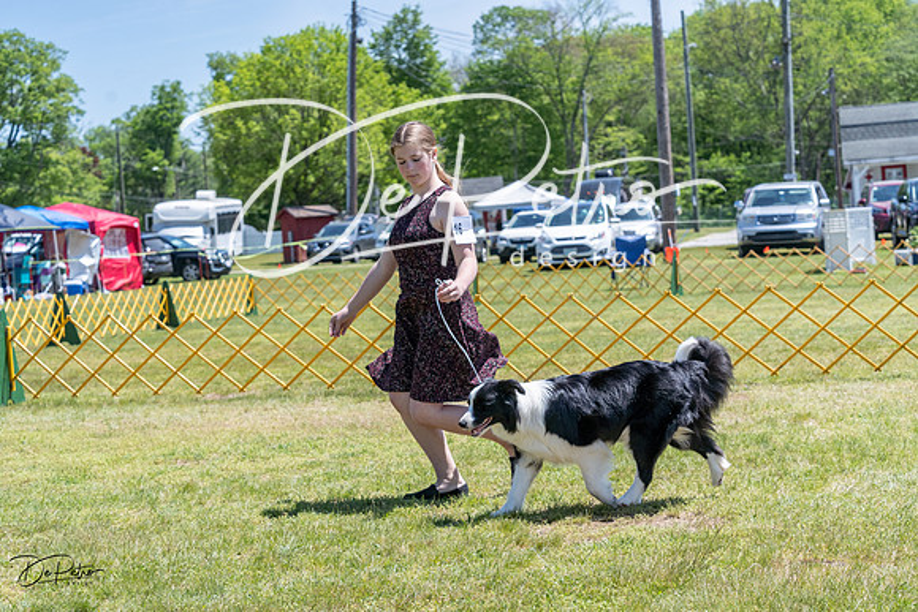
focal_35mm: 72
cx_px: 459
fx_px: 1836
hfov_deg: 28.1
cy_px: 306
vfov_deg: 18.9
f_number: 6.3
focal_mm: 72
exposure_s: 1/2500
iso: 1000
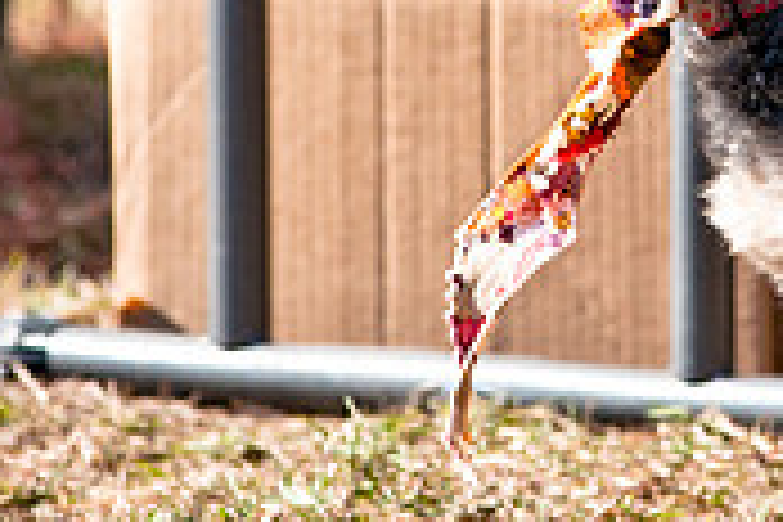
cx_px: 810
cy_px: -70
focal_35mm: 999
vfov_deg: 1.4
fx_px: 21727
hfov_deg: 2.1
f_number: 5.6
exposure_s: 1/1000
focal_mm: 200
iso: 400
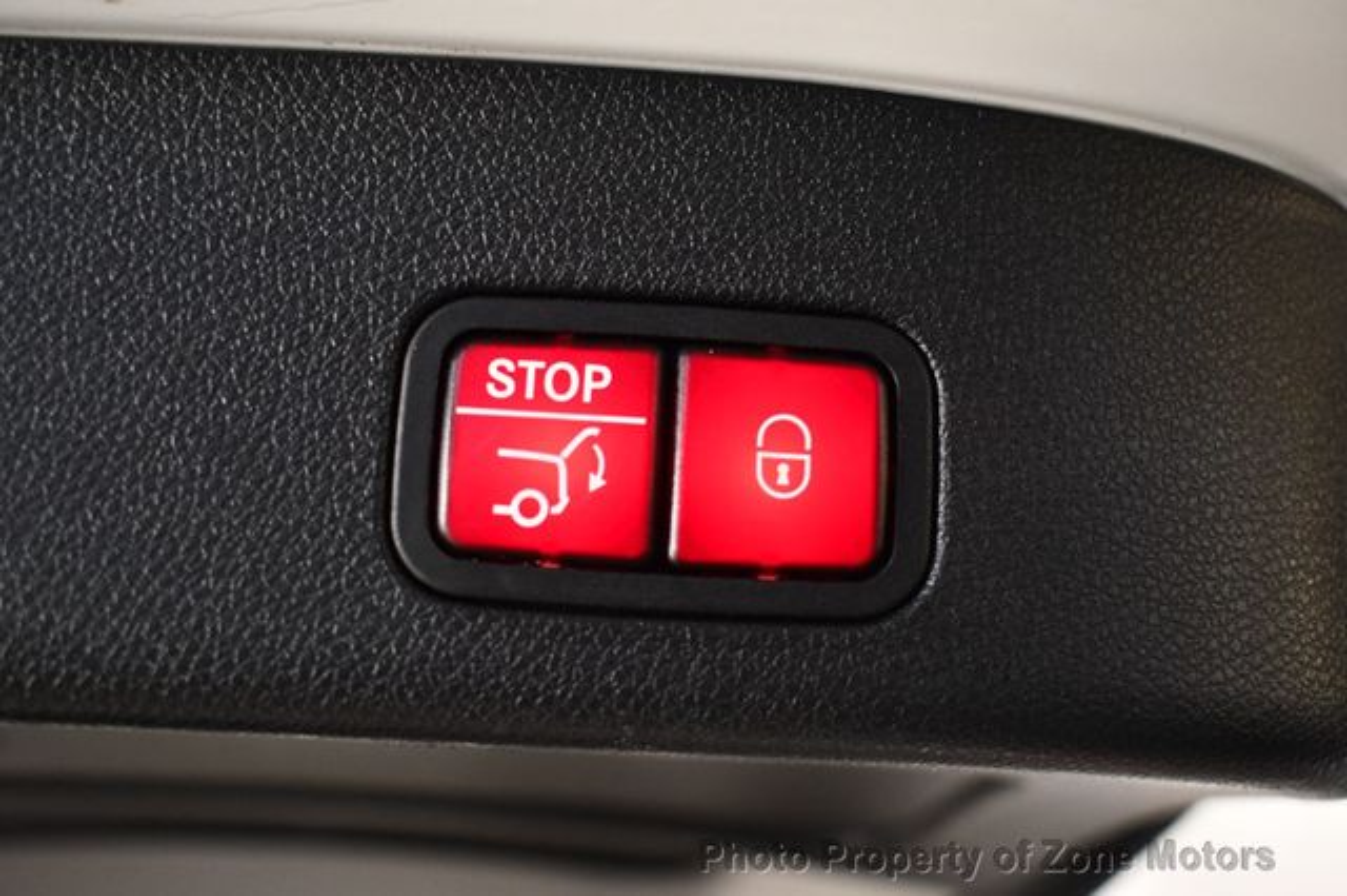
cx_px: 674
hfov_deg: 48.5
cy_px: 448
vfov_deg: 33.4
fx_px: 1496
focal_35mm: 40
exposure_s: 1/125
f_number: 4
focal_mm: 27
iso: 1800
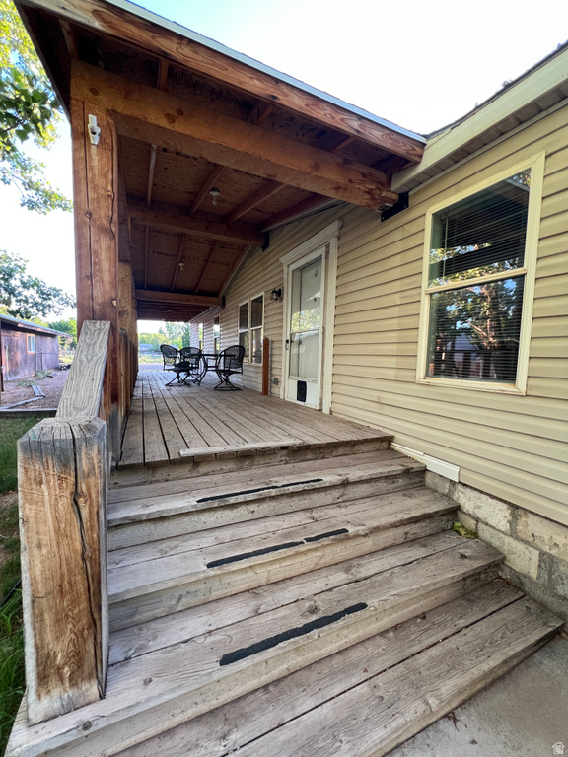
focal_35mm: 13
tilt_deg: -3.2
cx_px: 284
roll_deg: -1.3
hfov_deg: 89.9
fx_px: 284
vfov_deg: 106.2
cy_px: 378
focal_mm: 1.57
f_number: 1.8
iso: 125
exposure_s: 1/99
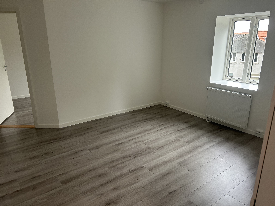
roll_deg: +0.2
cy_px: 103
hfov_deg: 67.3
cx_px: 138
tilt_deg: -16.7
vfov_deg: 53.1
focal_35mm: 26
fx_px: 207
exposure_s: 1/90
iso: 125
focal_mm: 5.7
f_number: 1.5
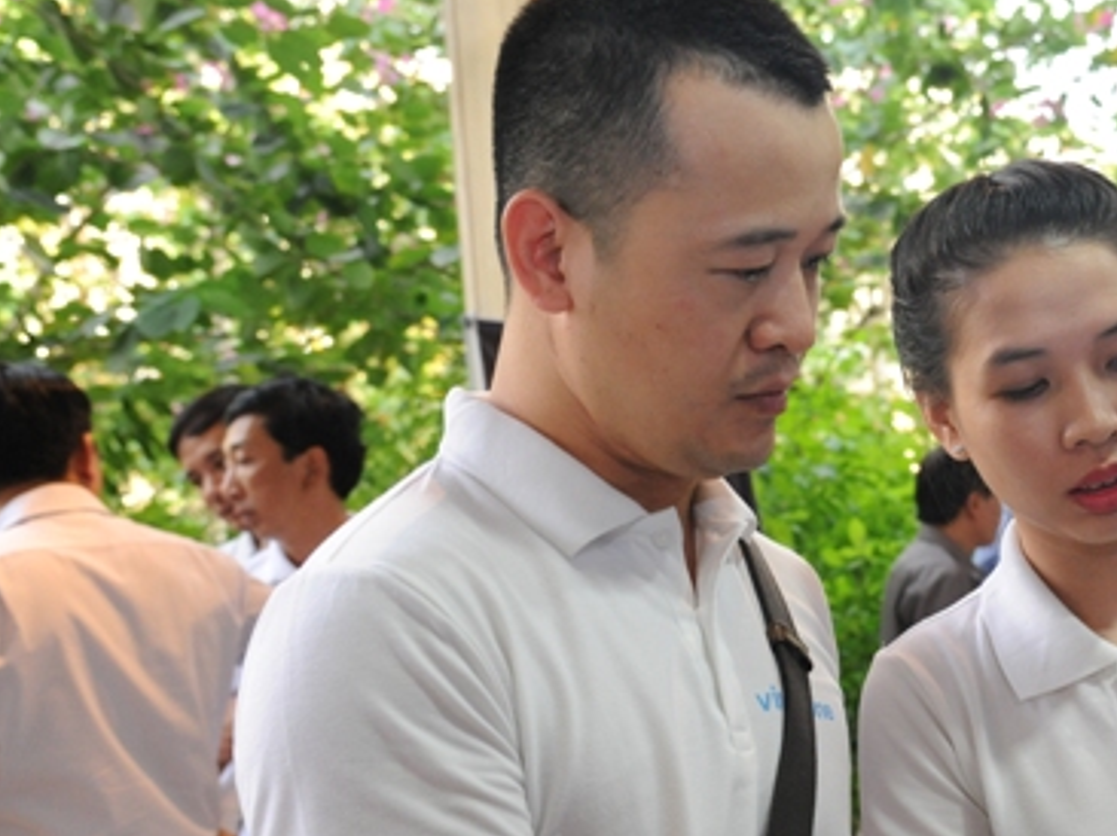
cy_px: 477
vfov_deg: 25.6
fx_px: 1838
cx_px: 858
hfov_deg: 33.0
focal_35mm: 57
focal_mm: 34
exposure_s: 1/60
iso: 3200
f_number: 5
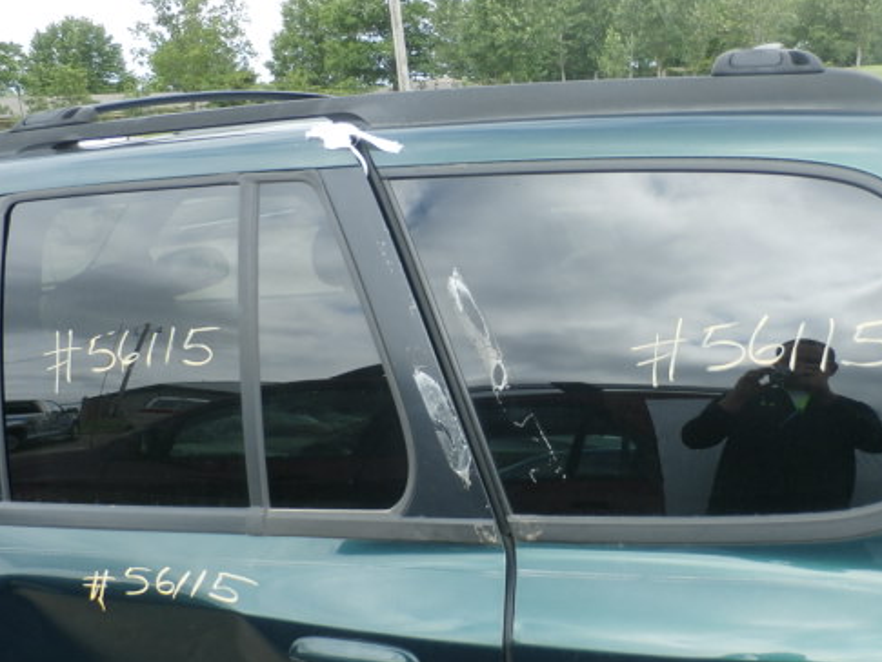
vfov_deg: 42.9
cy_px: 376
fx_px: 841
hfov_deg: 54.7
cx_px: 551
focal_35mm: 33
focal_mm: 4.5
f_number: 3
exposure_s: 1/320
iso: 100
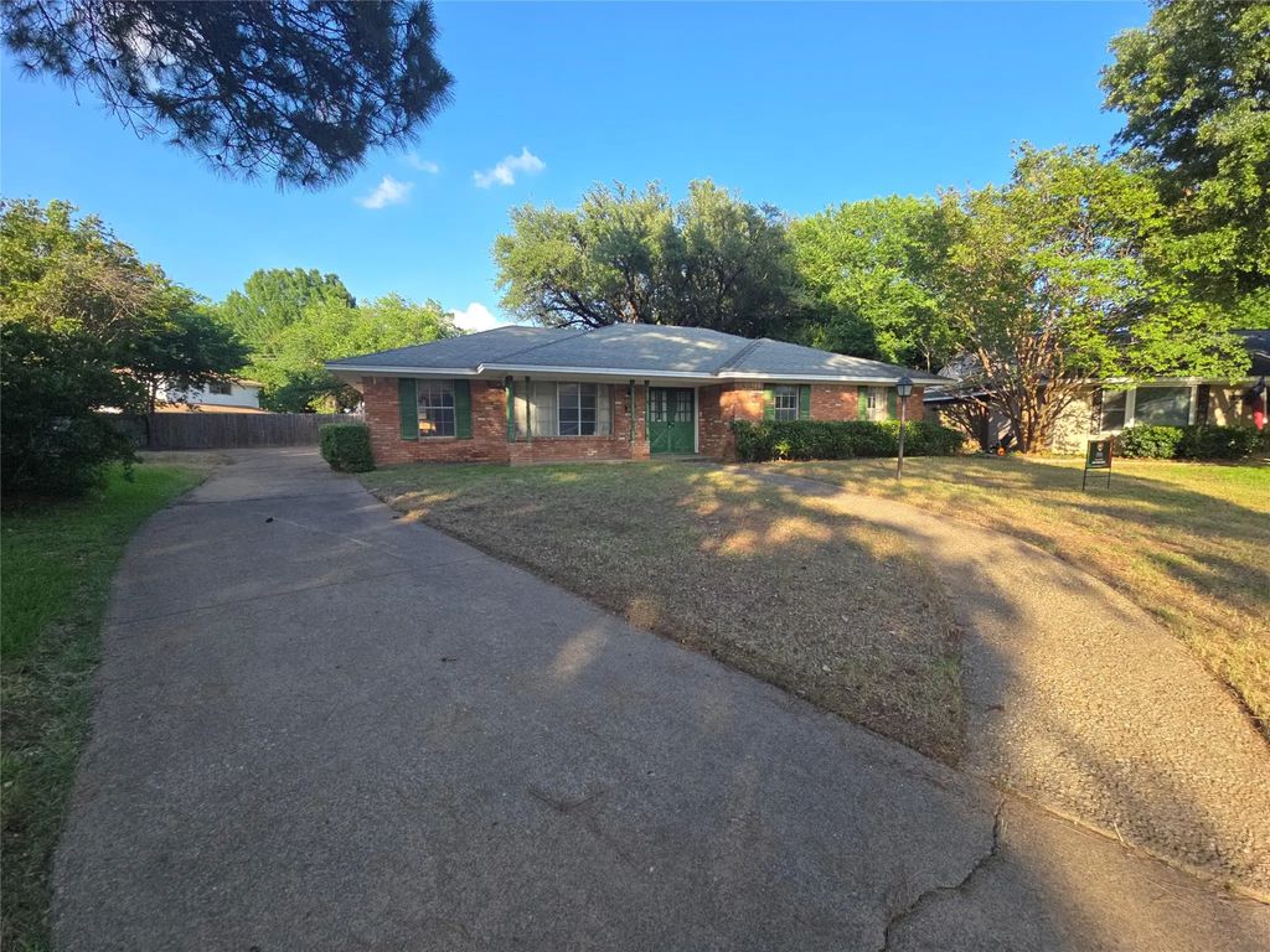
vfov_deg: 89.9
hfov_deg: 106.2
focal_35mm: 13
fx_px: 477
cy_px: 476
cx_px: 635
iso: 50
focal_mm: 2.2
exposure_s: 1/590
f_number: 2.2
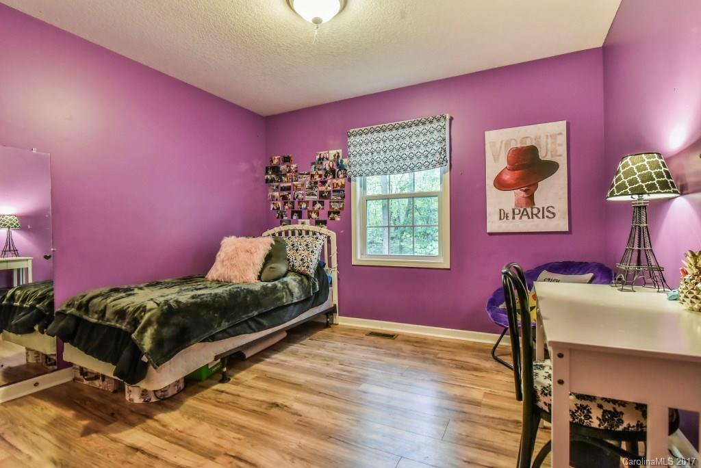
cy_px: 234
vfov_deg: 73.8
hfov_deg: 96.7
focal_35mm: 16
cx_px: 350
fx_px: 312
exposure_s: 1/50
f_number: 7.1
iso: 4000
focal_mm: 16
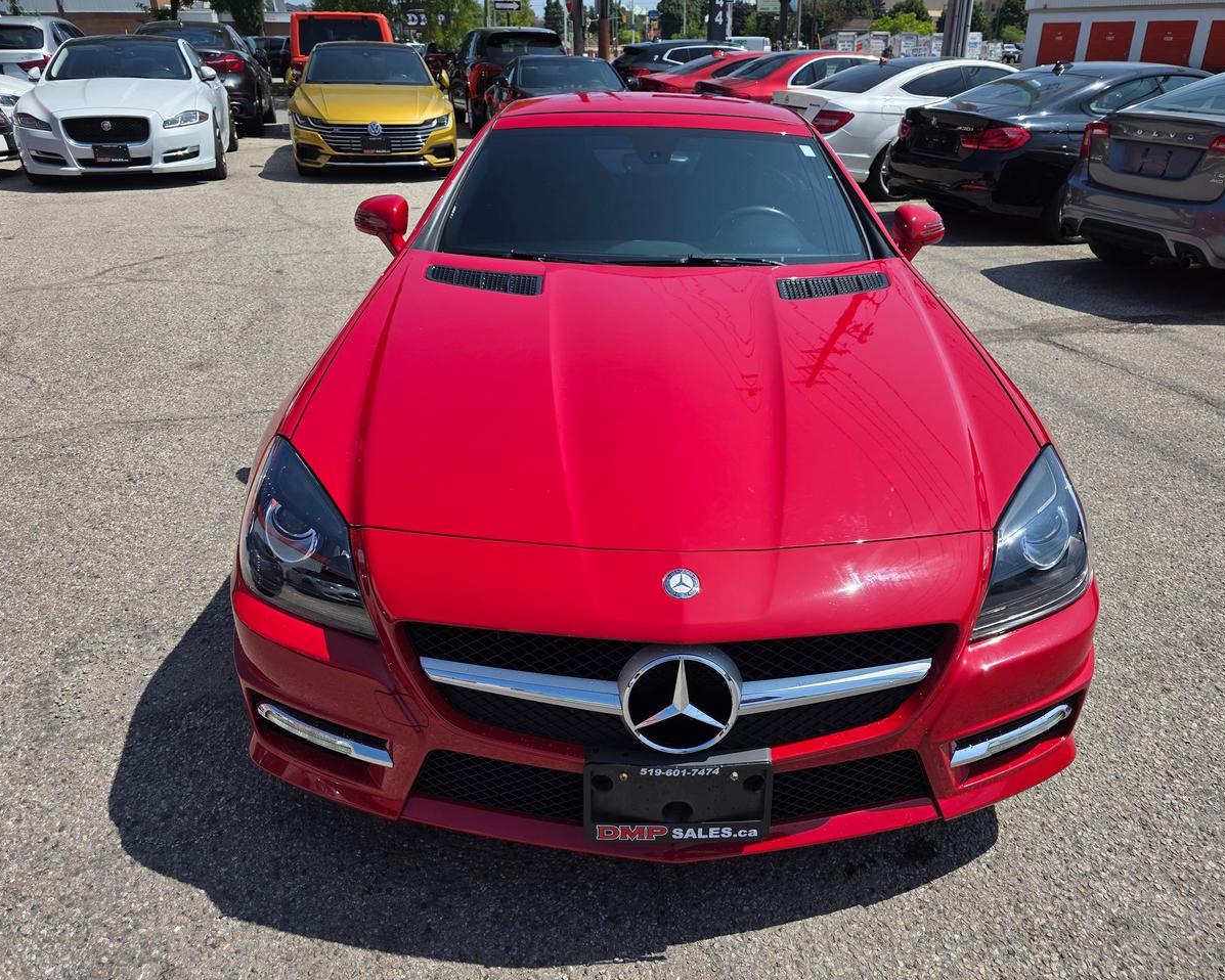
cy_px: 490
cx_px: 649
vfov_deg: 58.8
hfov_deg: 70.2
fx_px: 870
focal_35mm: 24
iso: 80
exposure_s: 1/5778
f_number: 1.7
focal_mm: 6.3
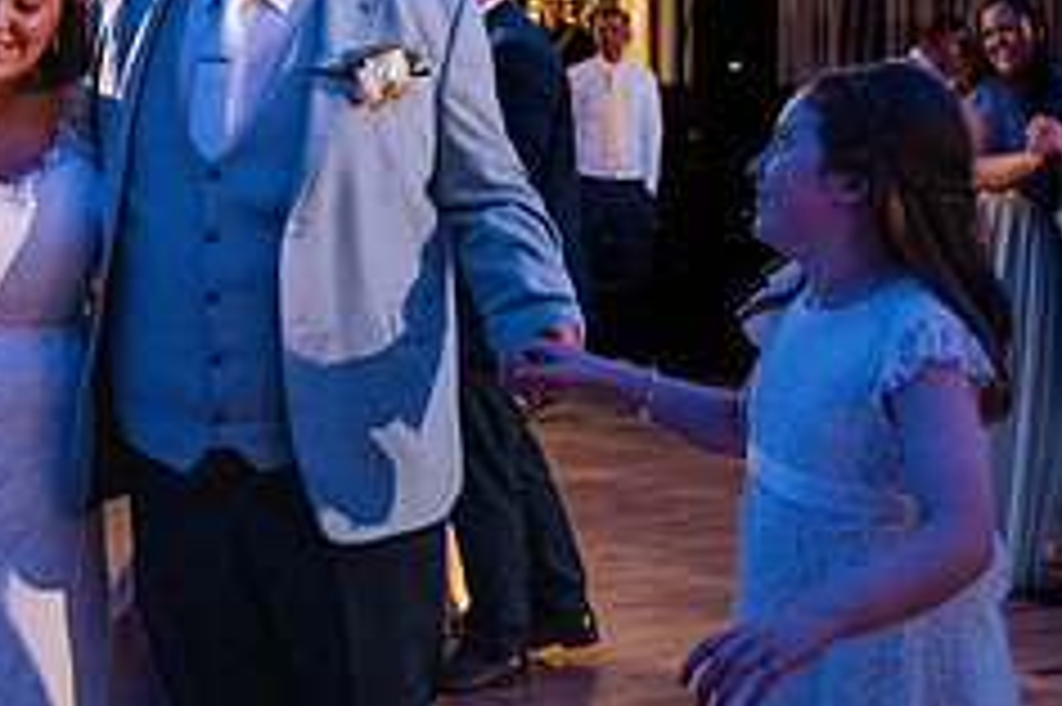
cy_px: 178
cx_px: 338
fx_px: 1739
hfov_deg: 33.6
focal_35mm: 59
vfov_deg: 22.7
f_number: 2.8
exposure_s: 1/250
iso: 5000
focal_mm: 24
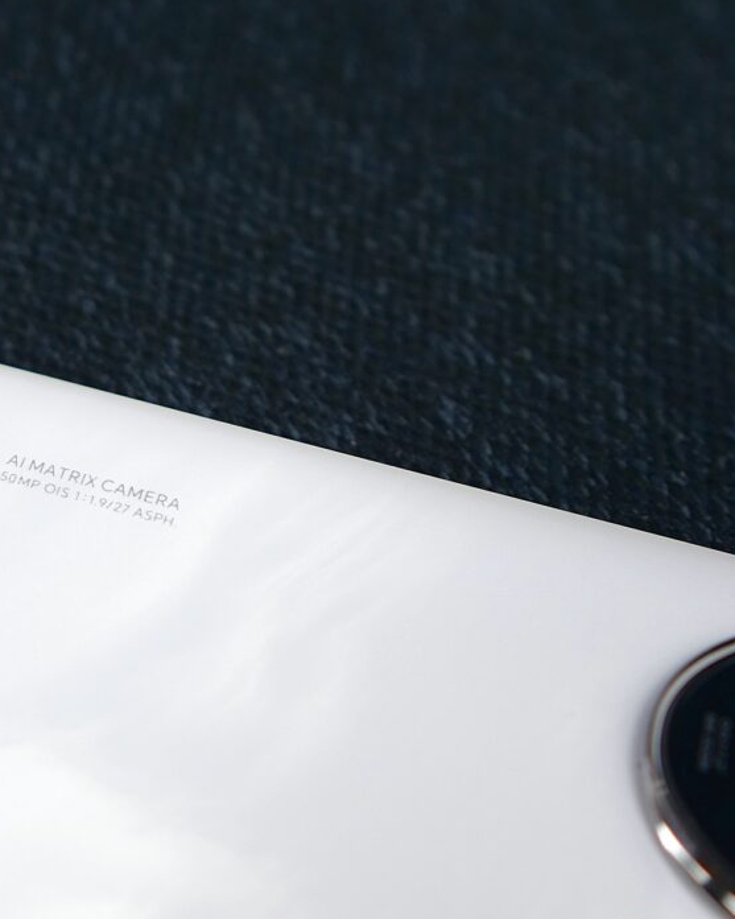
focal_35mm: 57
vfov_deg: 32.9
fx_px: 1550
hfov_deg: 25.8
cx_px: 69
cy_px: 561
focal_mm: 16
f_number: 2
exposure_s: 1/80
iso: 200
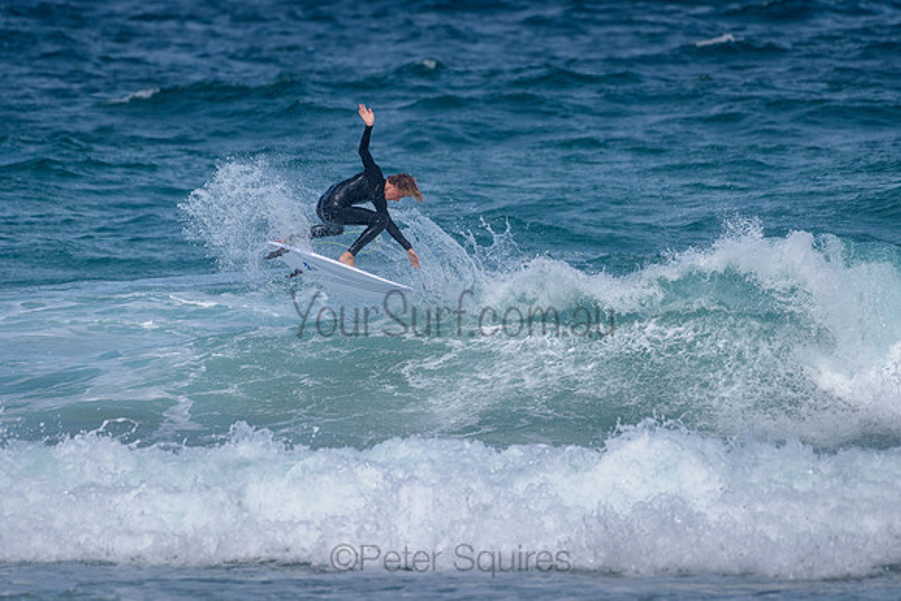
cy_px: 254
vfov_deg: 2.2
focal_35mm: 613
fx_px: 15354
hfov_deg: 3.4
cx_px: 453
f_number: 5.6
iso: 110
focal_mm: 500
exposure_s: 1/2000
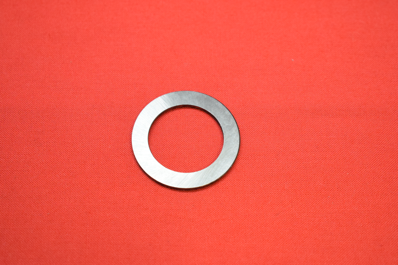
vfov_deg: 16.6
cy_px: 132
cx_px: 199
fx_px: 912
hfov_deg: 24.6
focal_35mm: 82
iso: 1600
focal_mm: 55
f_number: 5.6
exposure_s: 1/60
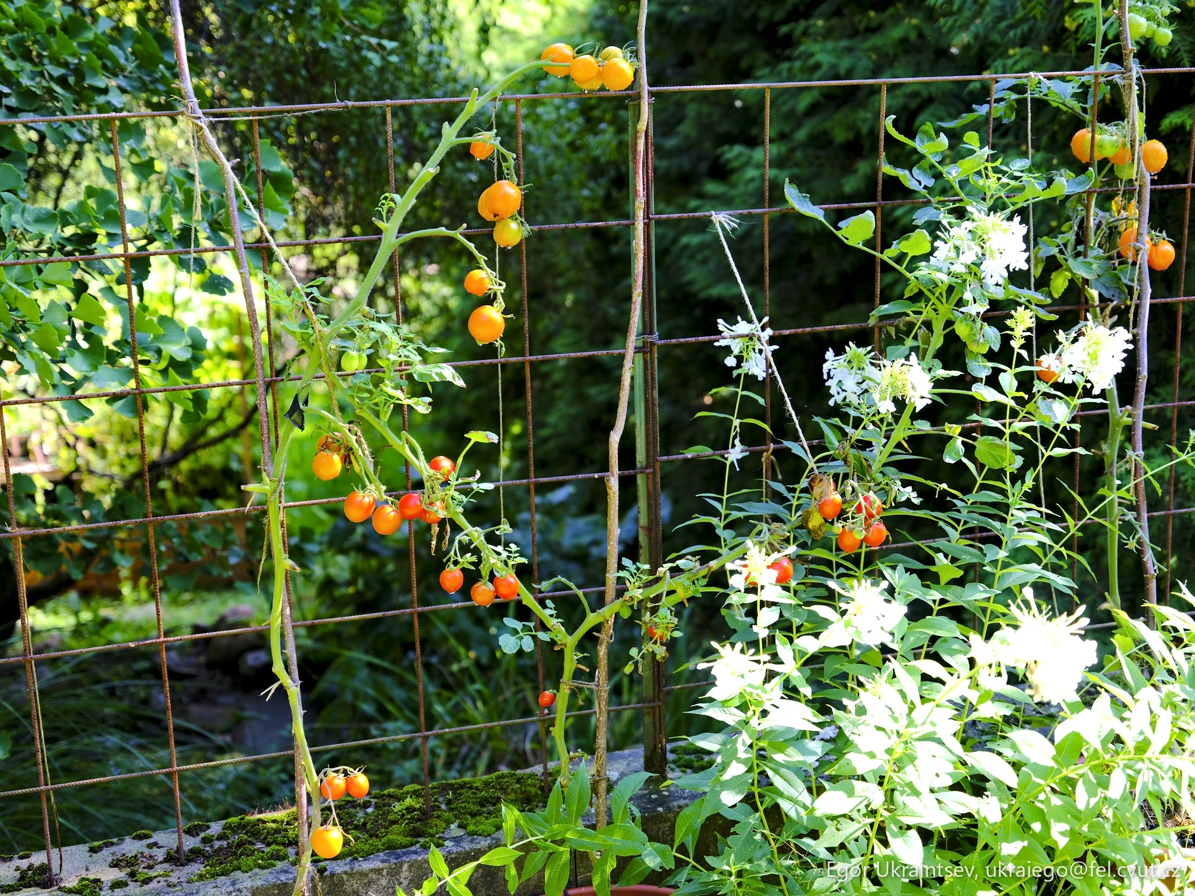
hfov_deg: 34.9
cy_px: 448
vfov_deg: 26.6
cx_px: 598
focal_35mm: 55
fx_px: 1899
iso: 100
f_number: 5.6
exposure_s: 1/20
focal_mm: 70
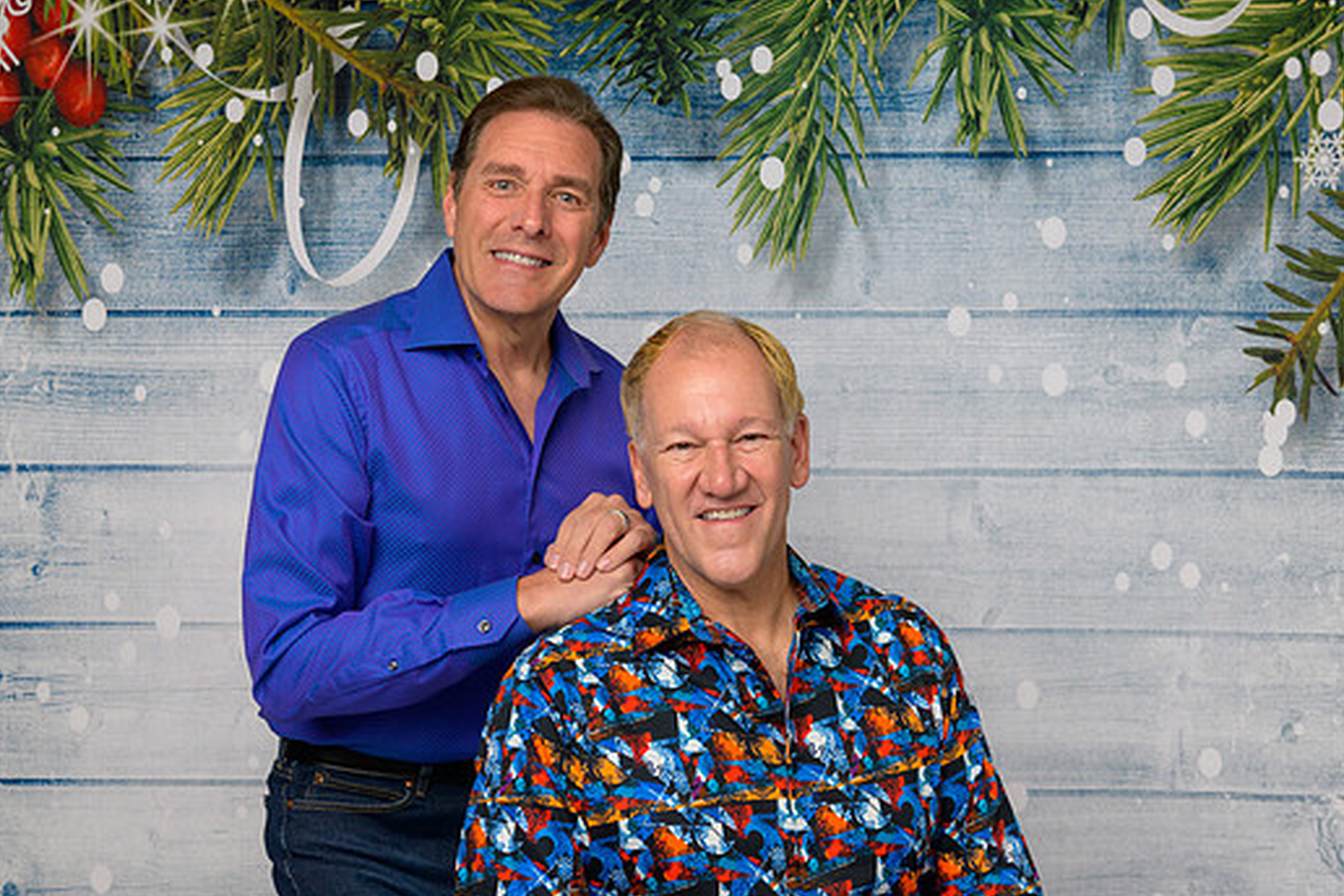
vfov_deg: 25.1
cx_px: 612
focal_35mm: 54
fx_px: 2016
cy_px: 441
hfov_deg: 36.8
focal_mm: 48
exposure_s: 1/125
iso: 400
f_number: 10
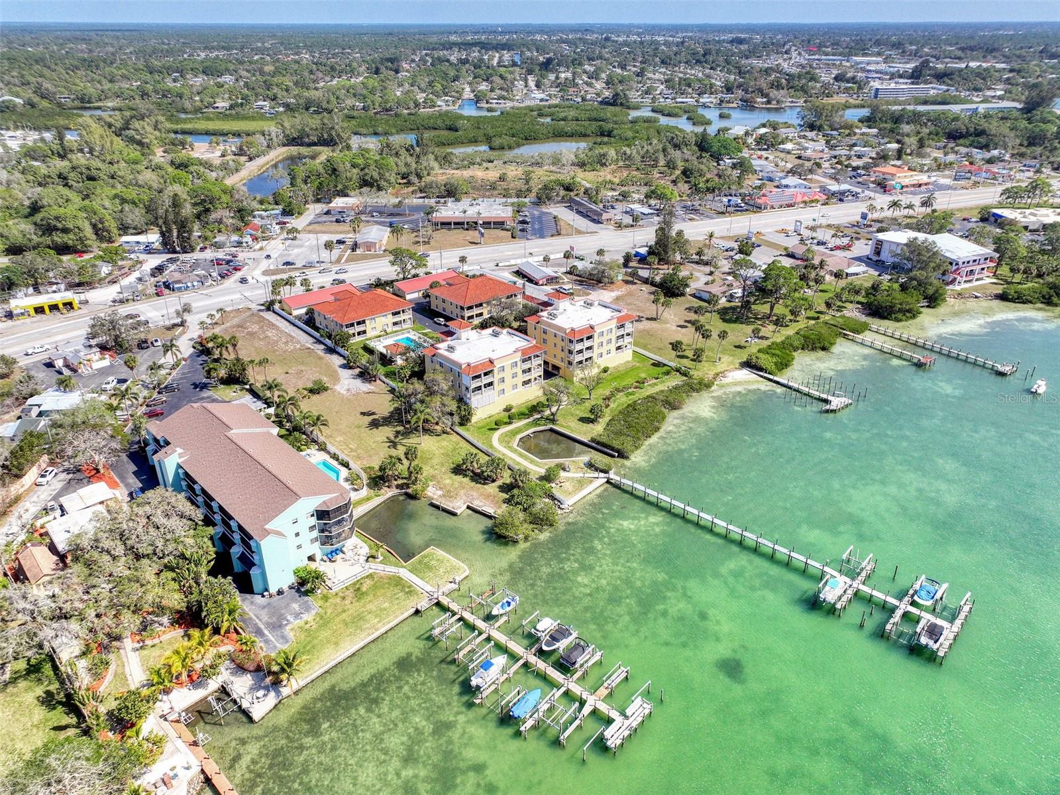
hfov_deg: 71.6
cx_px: 530
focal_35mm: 24
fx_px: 735
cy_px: 398
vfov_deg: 56.8
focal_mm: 12.3
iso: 100
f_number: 2.8
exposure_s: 1/2500
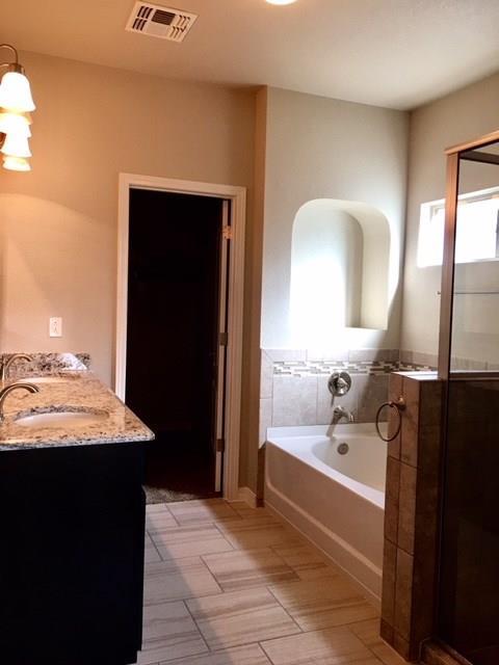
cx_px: 250
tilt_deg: -1.8
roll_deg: -1.3
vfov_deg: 61.7
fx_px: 557
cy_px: 332
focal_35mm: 29
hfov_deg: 48.2
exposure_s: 1/30
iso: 32
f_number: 2.2
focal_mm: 4.15
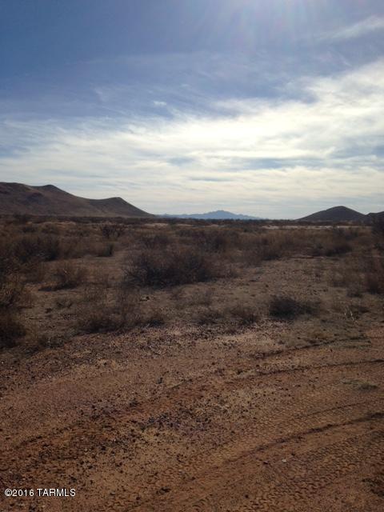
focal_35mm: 33
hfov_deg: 42.9
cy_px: 256
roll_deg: +0.0
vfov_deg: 55.4
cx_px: 192
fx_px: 488
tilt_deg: -3.5
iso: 50
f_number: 2.4
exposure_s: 1/4926
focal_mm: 4.12
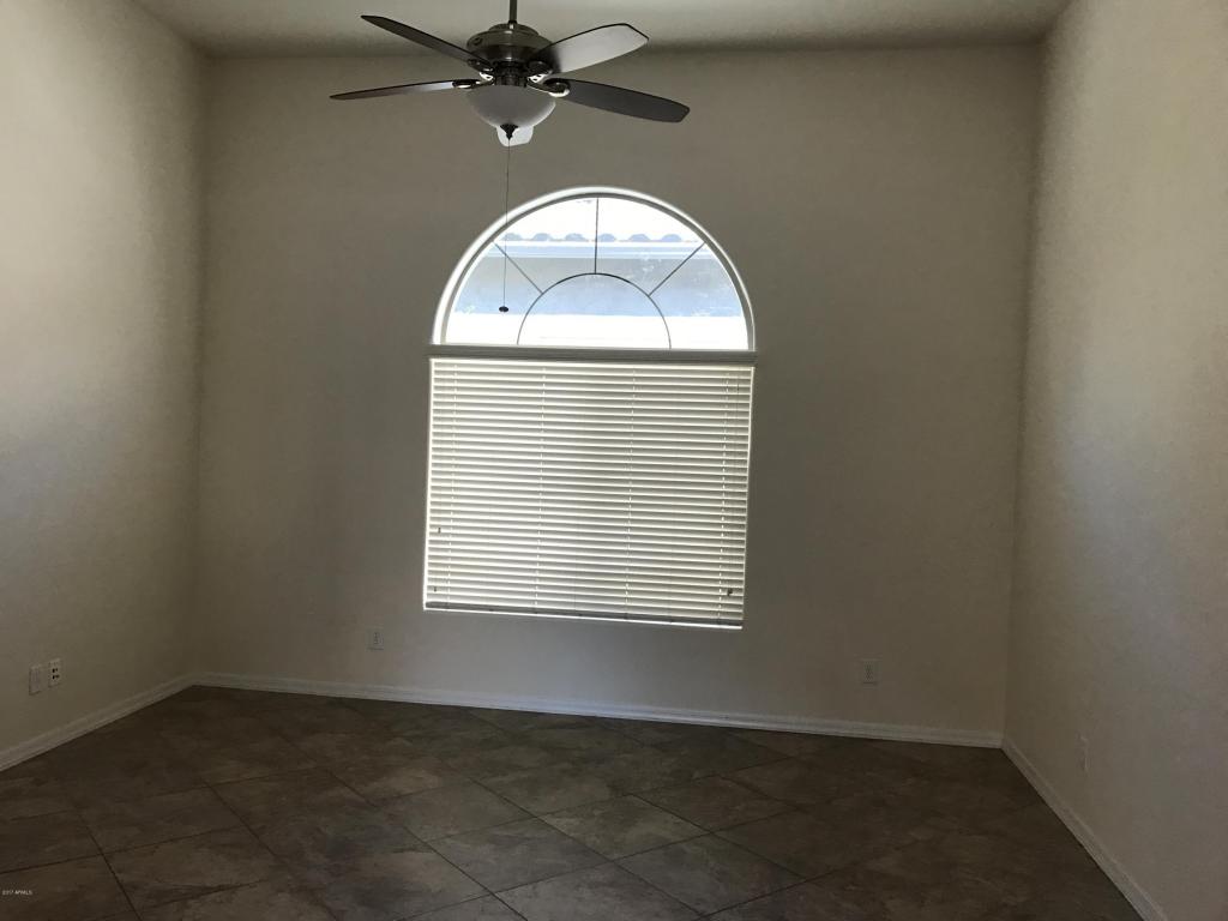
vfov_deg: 49.7
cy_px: 460
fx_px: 993
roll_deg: -1.8
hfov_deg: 63.4
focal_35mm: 28
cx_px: 614
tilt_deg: +0.7
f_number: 1.8
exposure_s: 1/30
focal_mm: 3.99
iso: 20
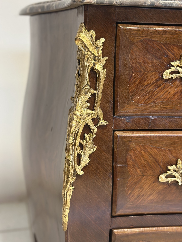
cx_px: 91
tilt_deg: -11.9
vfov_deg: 39.7
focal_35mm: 48
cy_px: 121
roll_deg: -1.9
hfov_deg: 30.3
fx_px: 336
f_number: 1.78
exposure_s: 1/50
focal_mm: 6.86
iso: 250
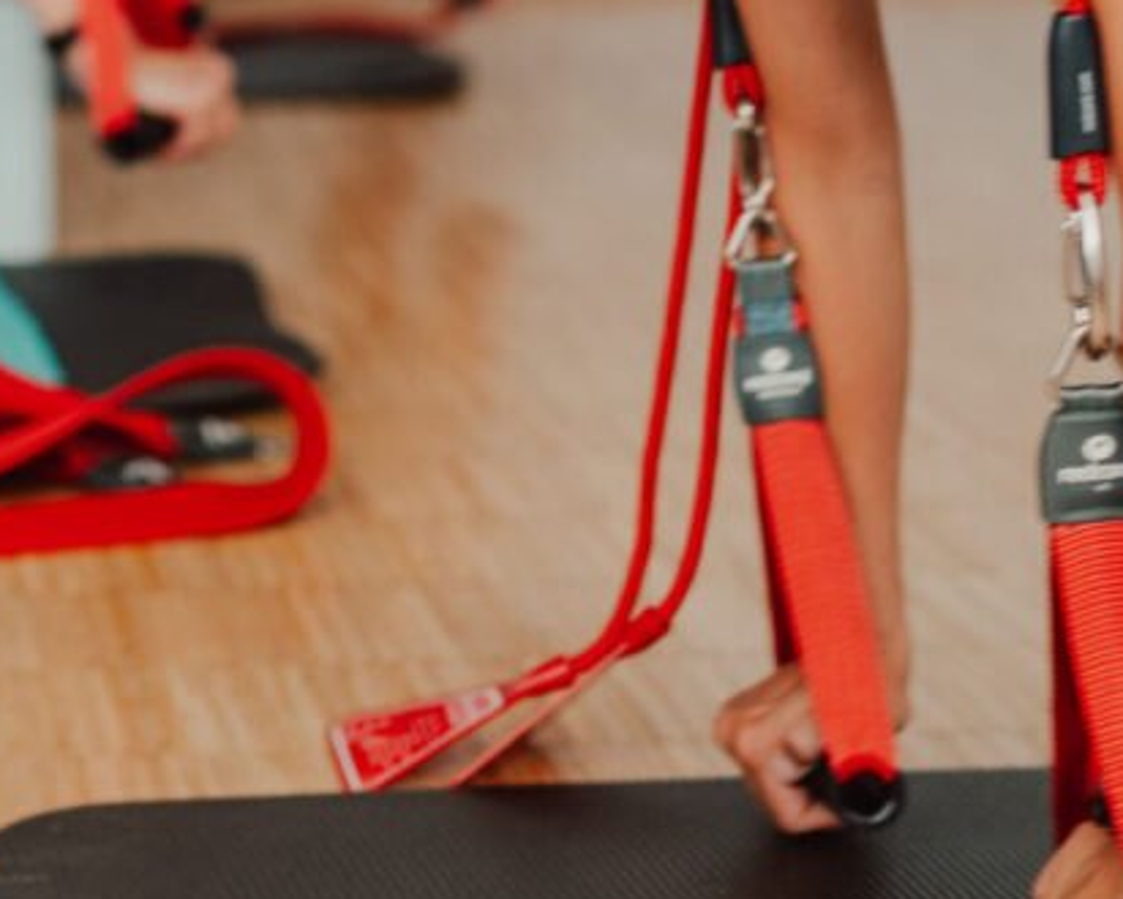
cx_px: -66
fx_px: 3358
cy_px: -102
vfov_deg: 14.9
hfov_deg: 18.4
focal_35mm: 101
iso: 200
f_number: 1.4
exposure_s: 1/100
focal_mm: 35
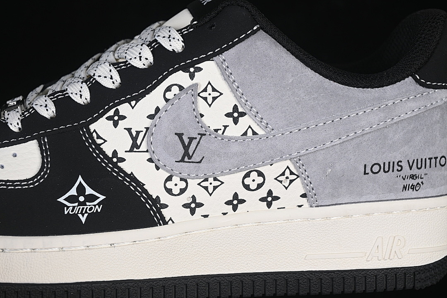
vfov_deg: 18.2
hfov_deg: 27.0
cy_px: 149
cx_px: 224
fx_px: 931
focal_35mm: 75
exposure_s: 1/80
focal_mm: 50
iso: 160
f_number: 7.1
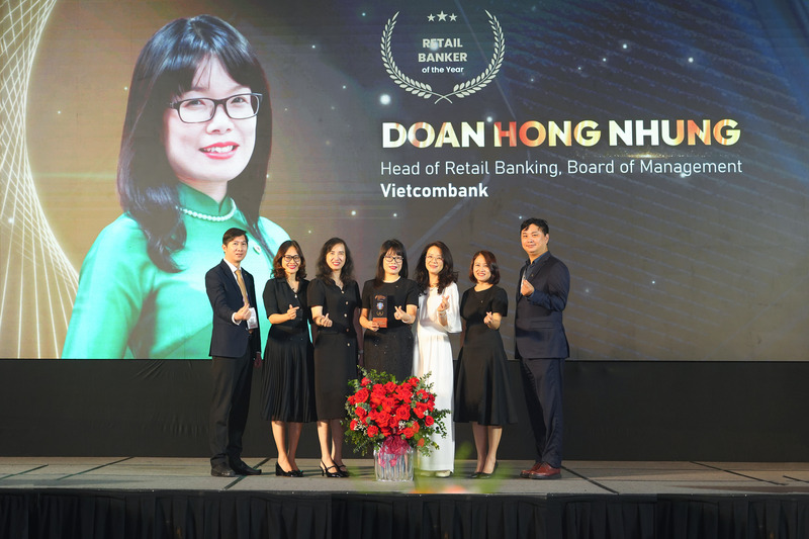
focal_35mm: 57
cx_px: 404
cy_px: 270
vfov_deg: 23.8
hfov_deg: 35.1
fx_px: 1281
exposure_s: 1/200
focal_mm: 57
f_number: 2.8
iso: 1000
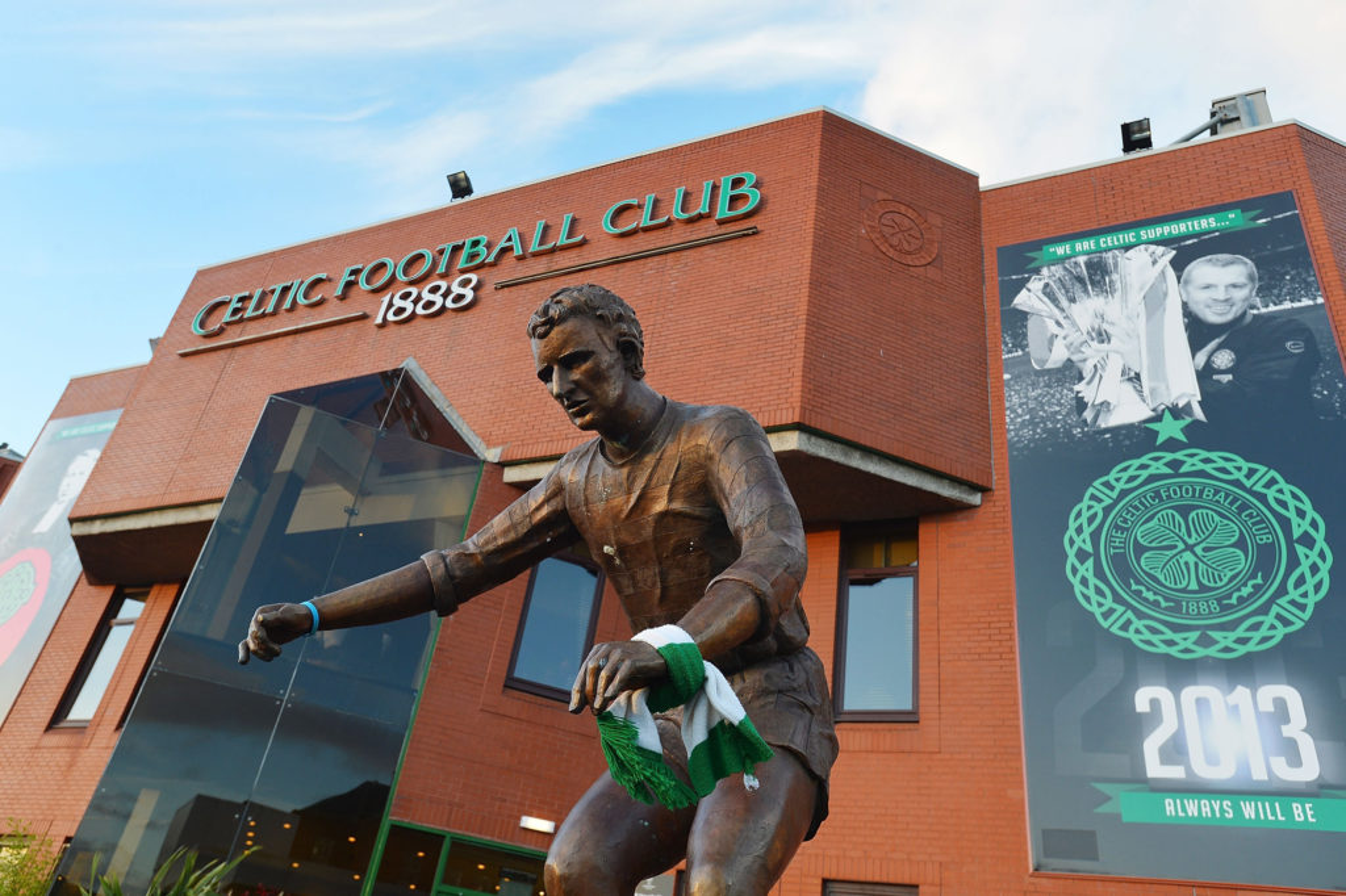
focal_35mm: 26
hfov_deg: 69.4
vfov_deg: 49.5
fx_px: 972
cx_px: 673
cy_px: 448
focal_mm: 26
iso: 640
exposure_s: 1/125
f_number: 8
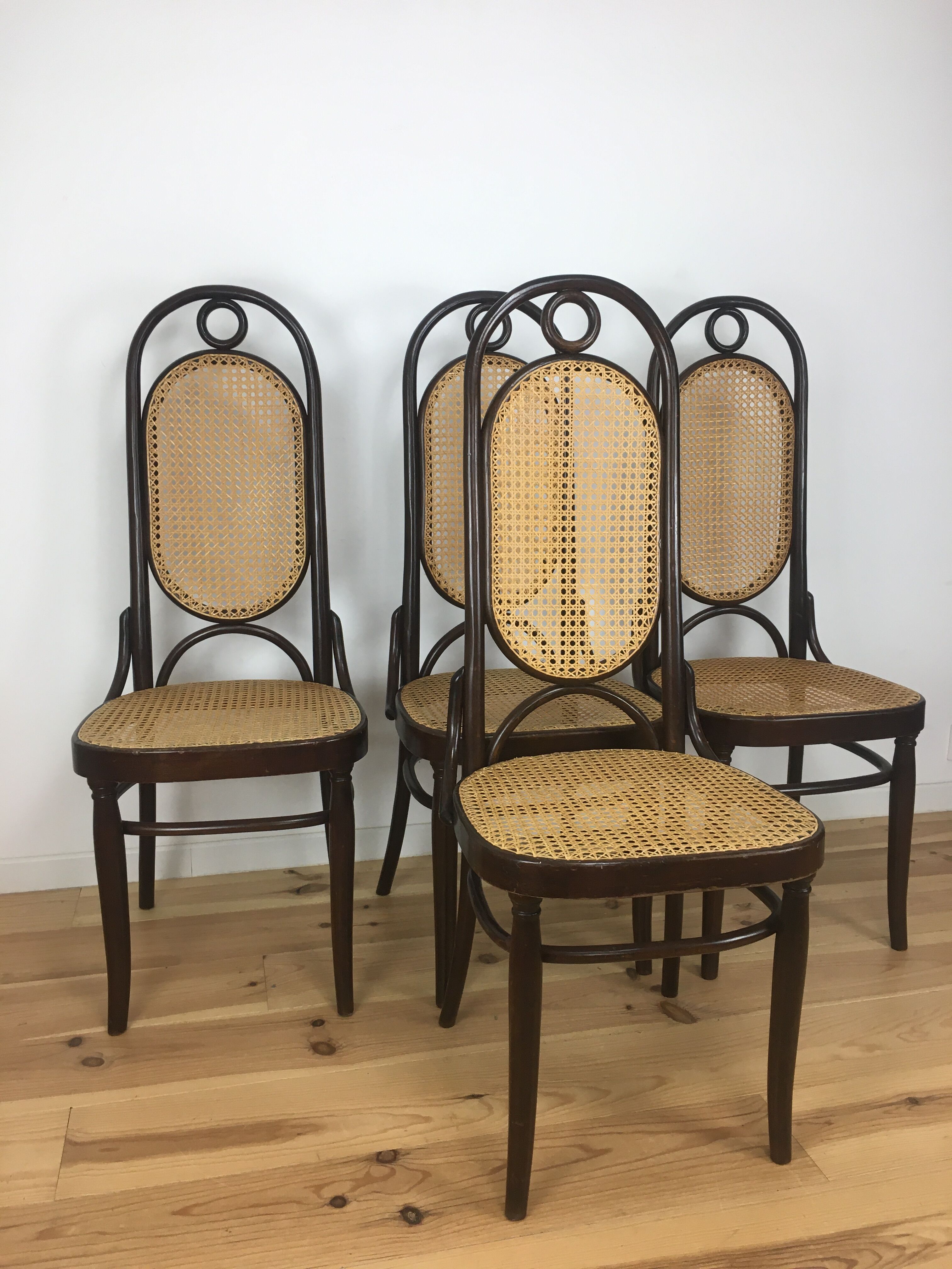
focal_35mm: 29
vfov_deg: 61.7
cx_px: 476
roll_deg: -0.9
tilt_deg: -12.9
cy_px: 634
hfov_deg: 48.2
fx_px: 1063
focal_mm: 4.15
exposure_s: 1/33
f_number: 2.2
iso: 25
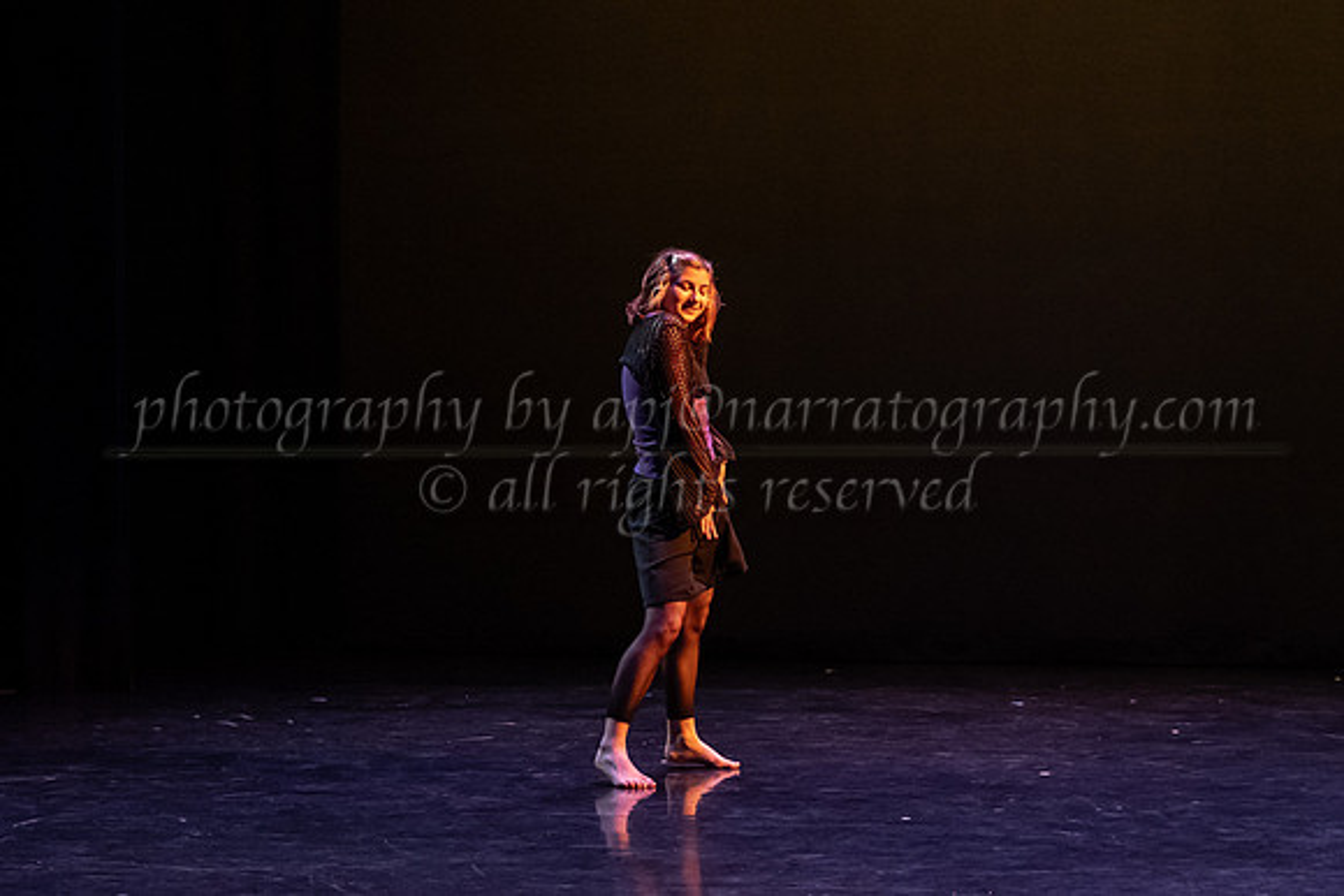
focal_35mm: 98
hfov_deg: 20.9
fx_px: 3651
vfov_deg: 14.0
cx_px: 690
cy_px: 459
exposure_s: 1/320
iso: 4000
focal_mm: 70
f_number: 4
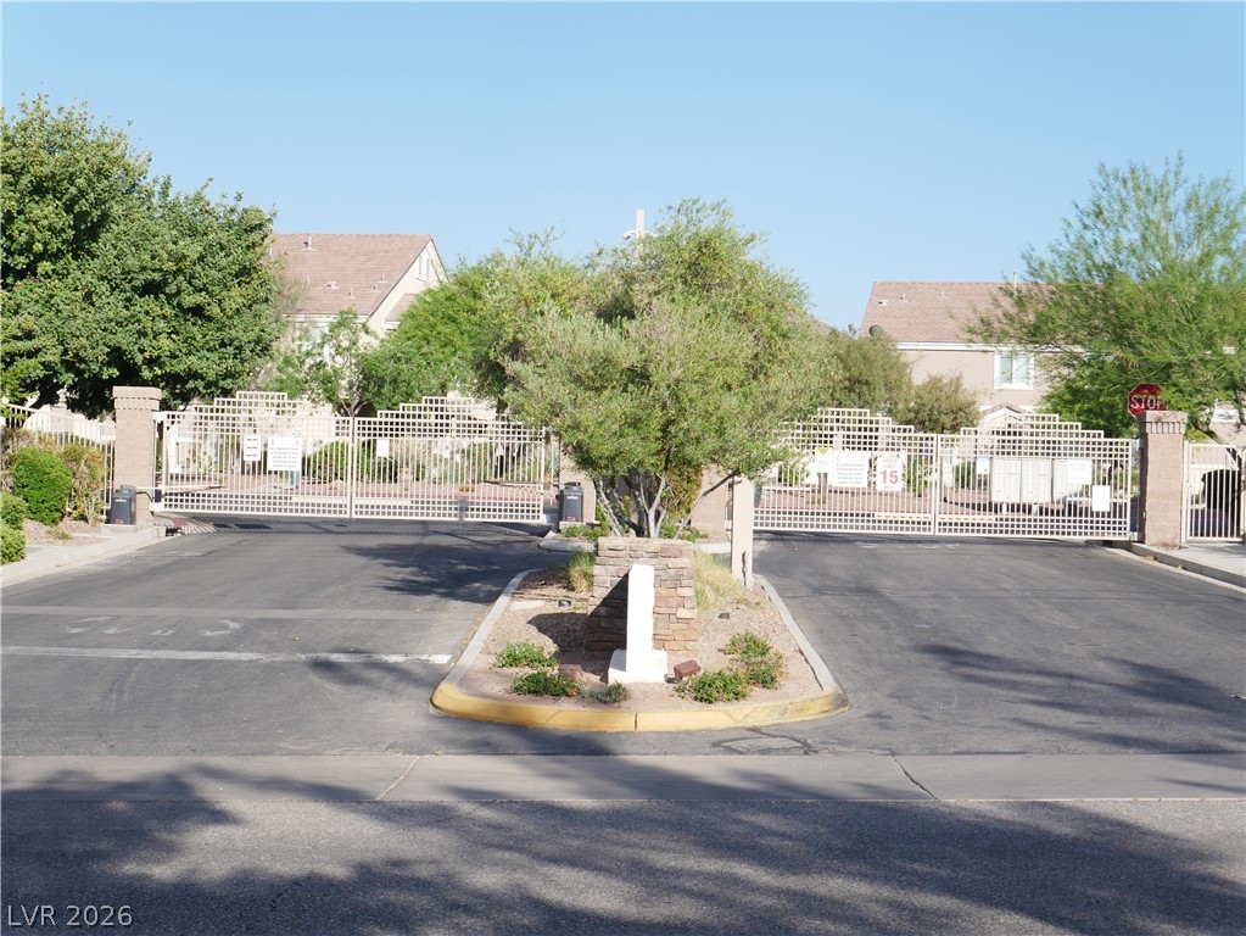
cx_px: 623
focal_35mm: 62
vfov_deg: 23.7
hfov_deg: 31.2
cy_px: 468
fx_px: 2232
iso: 200
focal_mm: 31
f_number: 8
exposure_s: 1/320
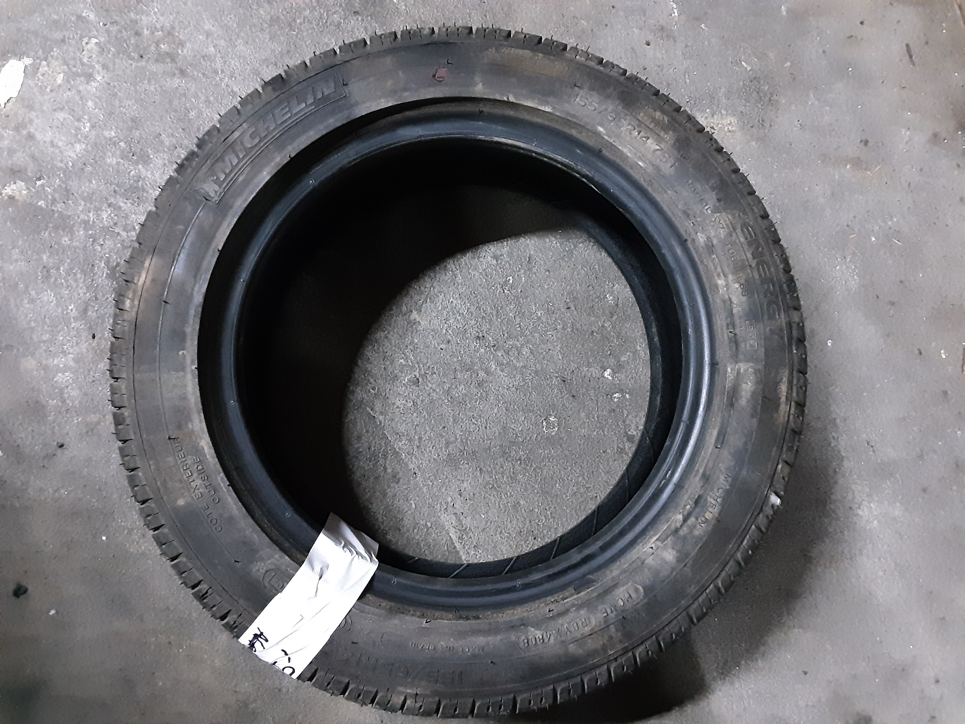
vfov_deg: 51.4
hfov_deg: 65.3
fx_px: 753
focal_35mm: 27
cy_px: 362
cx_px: 482
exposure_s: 1/17
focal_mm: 2.91
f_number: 1.9
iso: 800
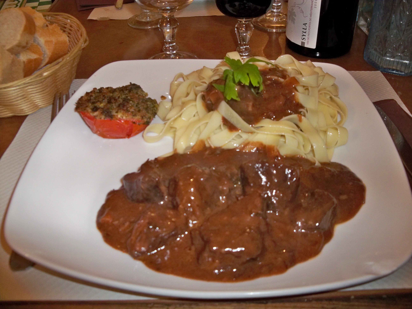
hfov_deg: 52.6
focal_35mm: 35
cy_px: 154
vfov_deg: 40.7
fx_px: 417
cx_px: 206
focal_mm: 6.2
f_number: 3.5
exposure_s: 1/30
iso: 200
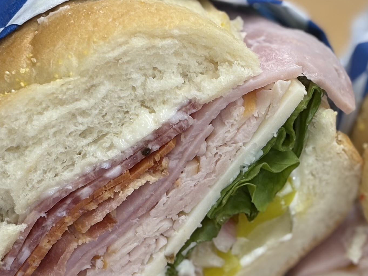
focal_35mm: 154
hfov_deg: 12.8
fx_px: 1637
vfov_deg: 9.6
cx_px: 225
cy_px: 133
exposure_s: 1/60
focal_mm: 5.96
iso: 40
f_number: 1.6
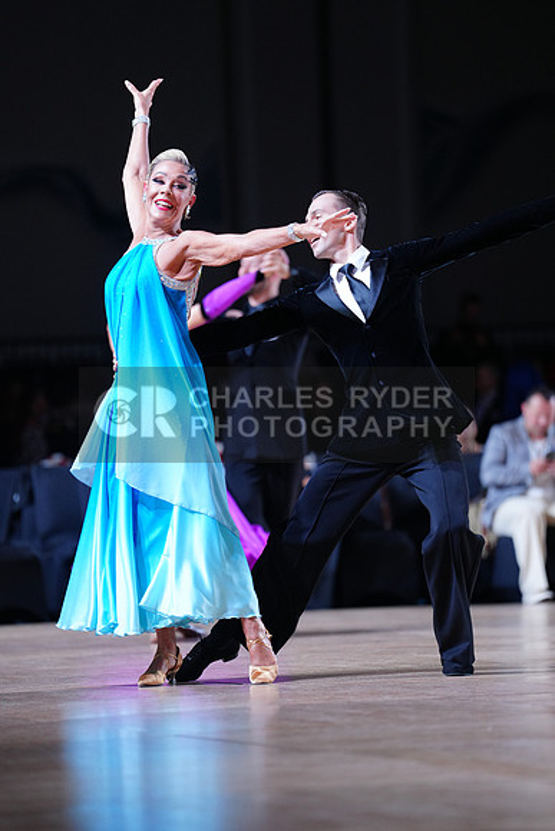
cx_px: 278
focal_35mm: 200
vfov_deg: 10.3
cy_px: 416
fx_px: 4622
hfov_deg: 6.9
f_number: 2.8
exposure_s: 1/640
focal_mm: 200
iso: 1250
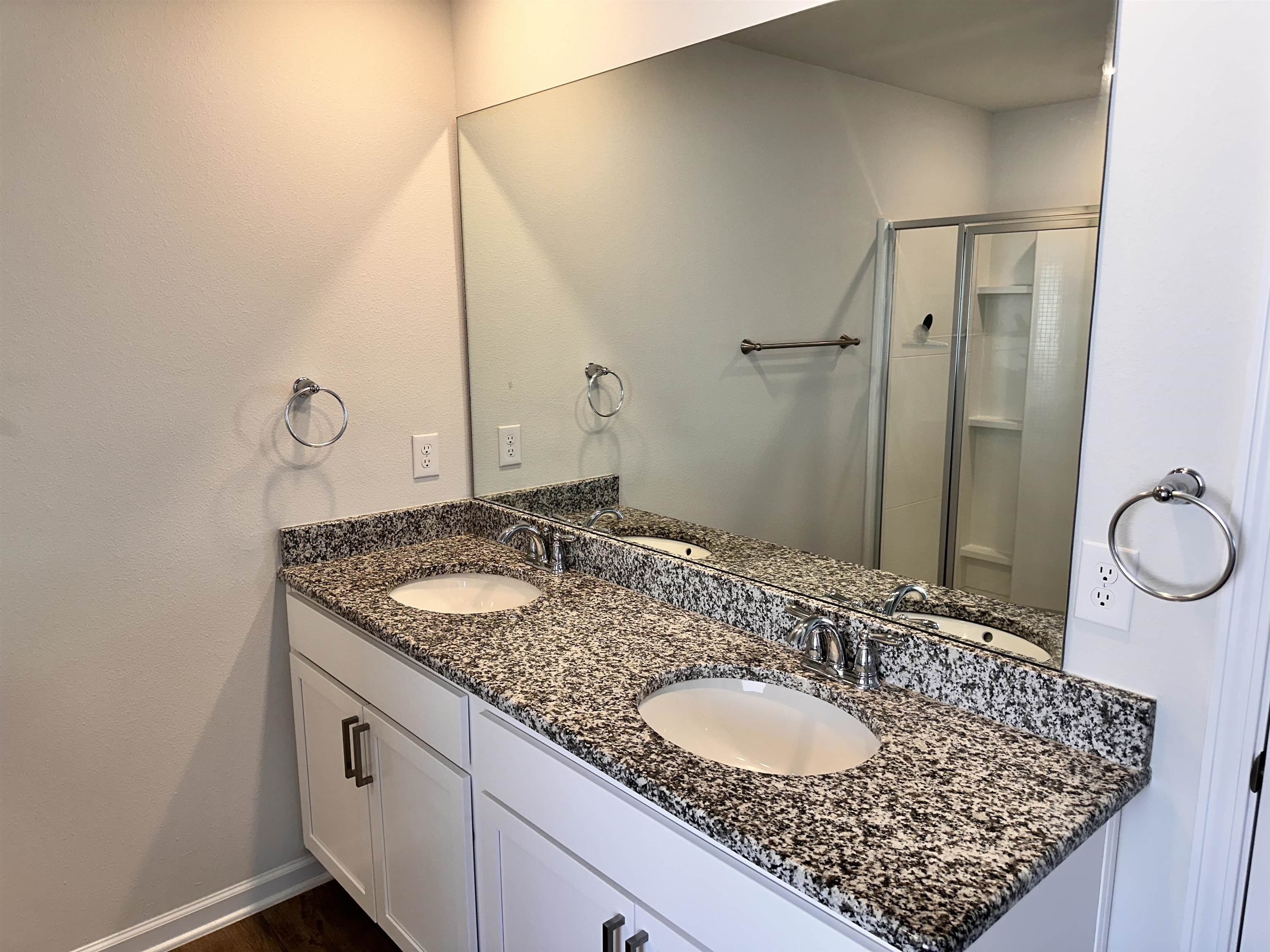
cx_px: 635
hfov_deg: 71.6
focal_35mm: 24
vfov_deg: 56.8
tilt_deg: -10.3
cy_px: 476
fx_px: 881
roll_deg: +0.2
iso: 80
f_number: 1.78
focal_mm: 6.86
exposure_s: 1/120
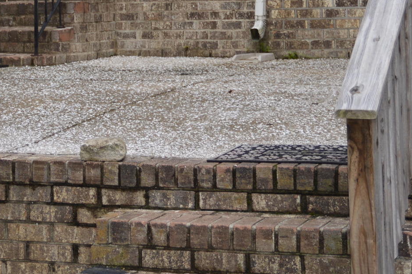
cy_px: -132
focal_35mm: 115
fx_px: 1315
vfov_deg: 11.4
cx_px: 100
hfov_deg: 17.7
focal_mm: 24
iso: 100
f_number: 4.5
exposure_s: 1/200
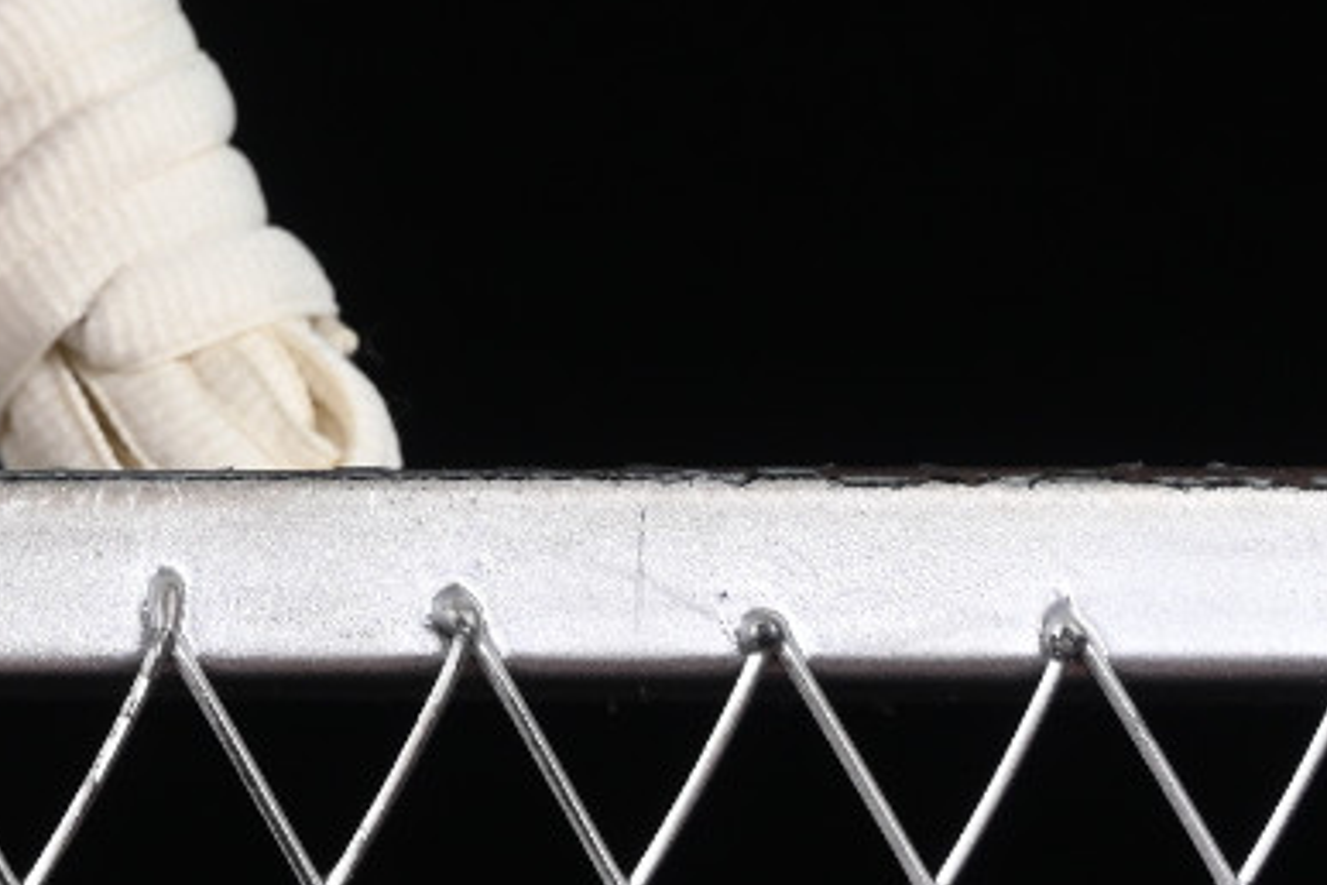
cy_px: -676
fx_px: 11426
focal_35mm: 310
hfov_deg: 6.5
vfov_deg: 4.4
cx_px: -1262
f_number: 8
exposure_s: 1/80
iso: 160
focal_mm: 50
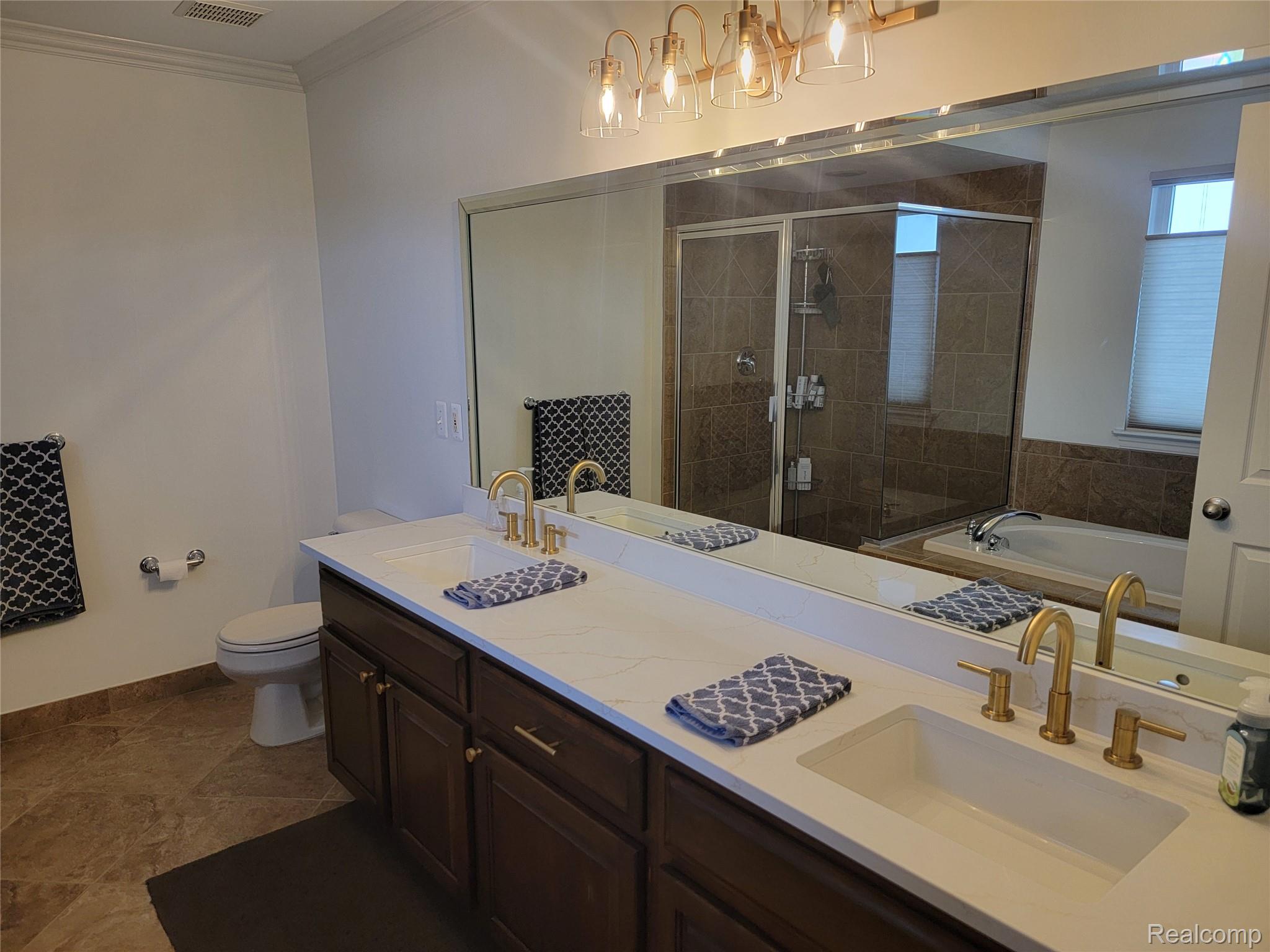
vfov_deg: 56.8
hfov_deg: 71.6
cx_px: 635
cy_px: 476
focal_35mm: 24
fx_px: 881
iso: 250
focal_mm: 6.7
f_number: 1.8
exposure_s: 1/120
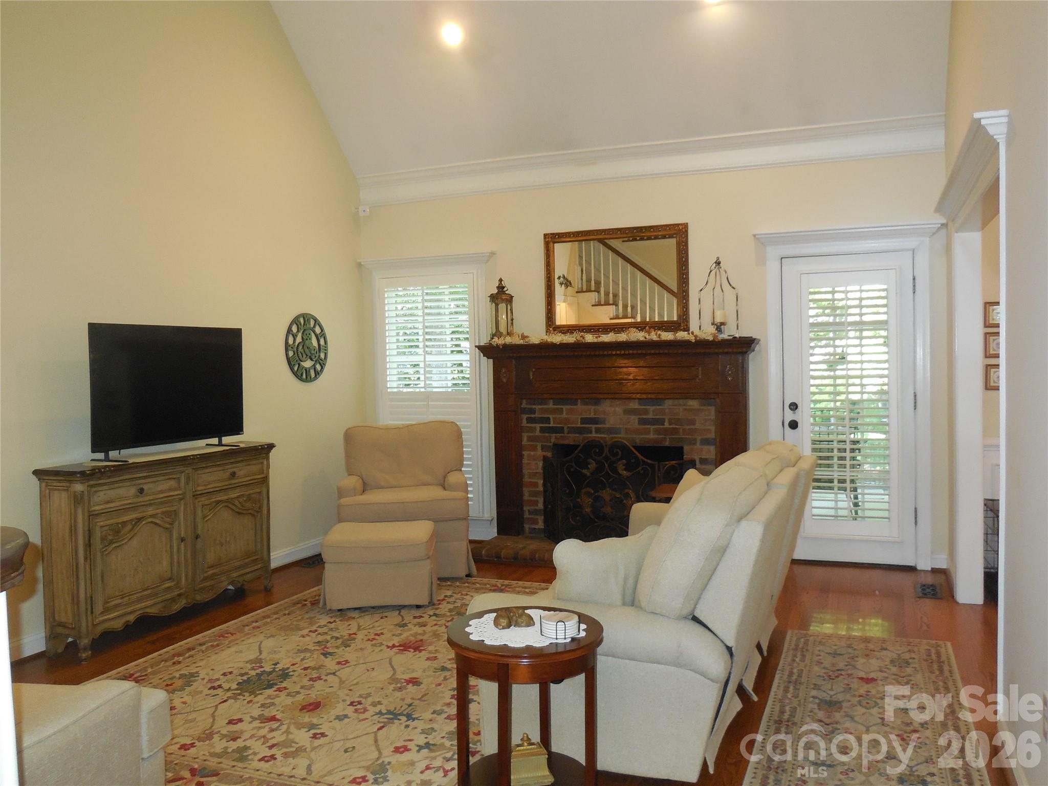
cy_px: 393
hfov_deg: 60.0
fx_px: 908
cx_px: 524
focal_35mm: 30
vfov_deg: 46.8
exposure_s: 1/25
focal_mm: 5.3
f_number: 3.2
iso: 450
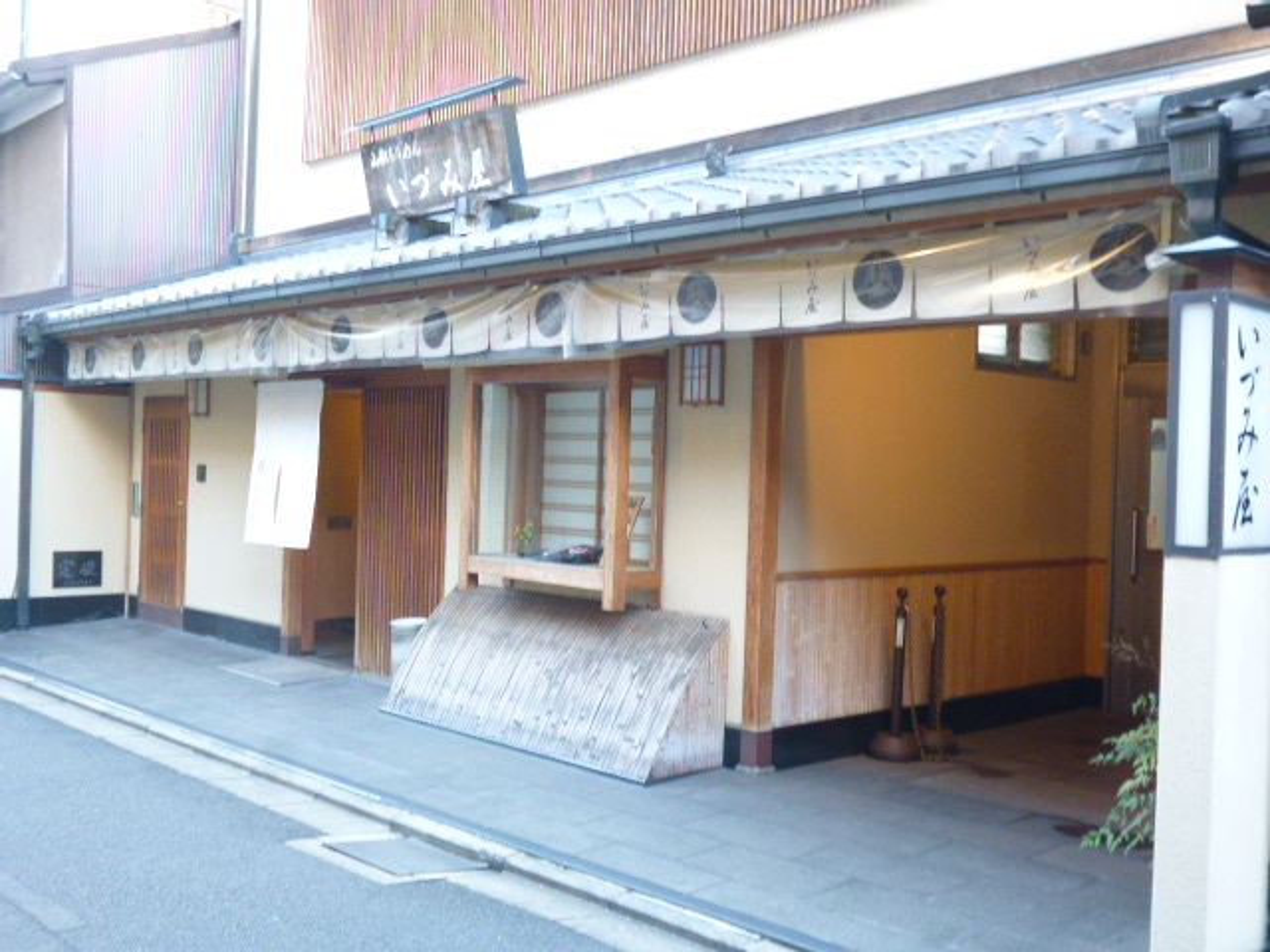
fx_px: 1284
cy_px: 476
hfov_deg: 52.6
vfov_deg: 40.7
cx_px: 635
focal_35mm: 35
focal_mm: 6.3
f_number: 3.3
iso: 400
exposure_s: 1/30
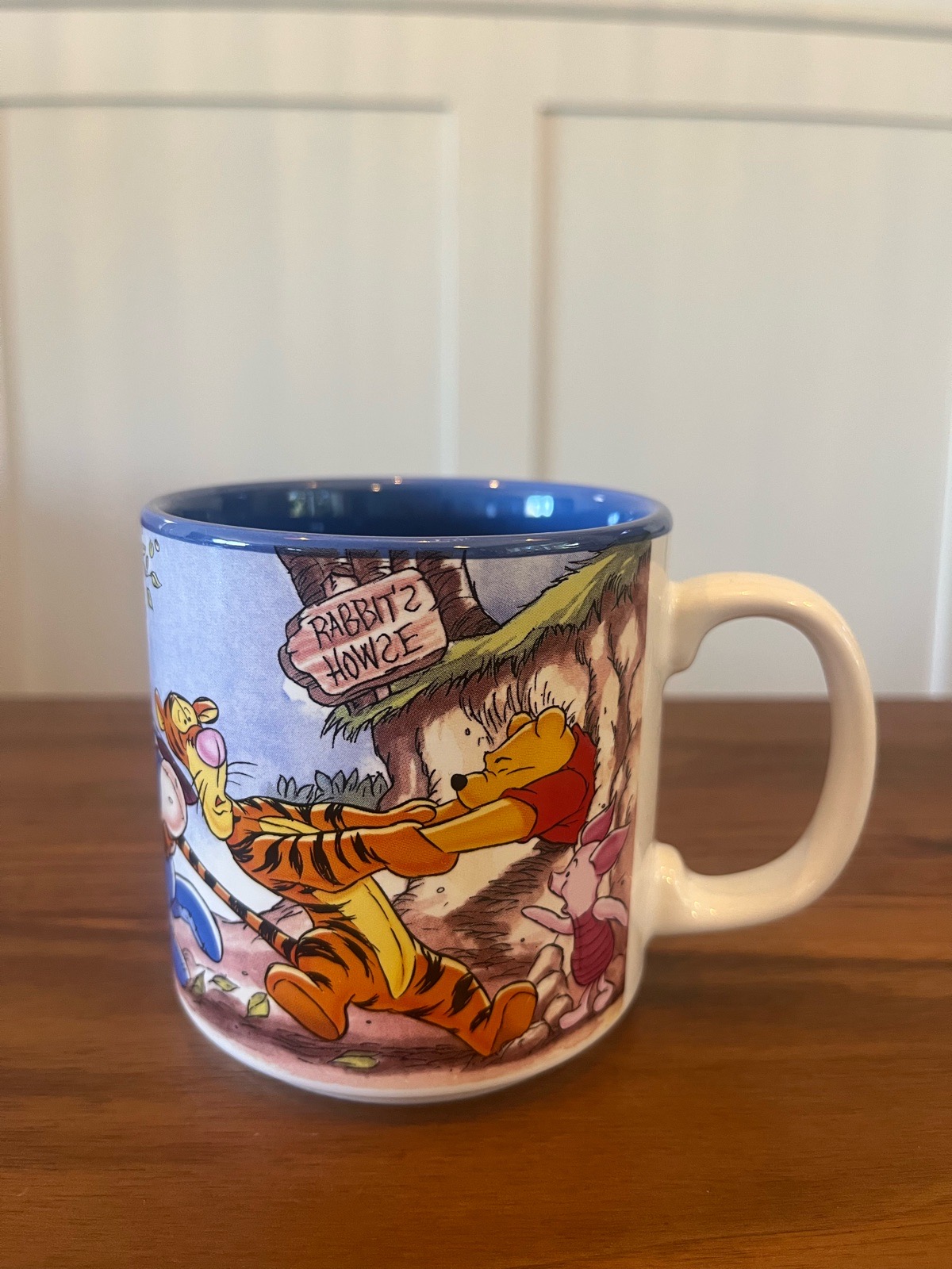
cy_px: 634
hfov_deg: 53.1
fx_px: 953
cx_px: 476
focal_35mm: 26
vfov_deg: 67.3
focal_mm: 5.1
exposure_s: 1/50
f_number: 1.6
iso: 200
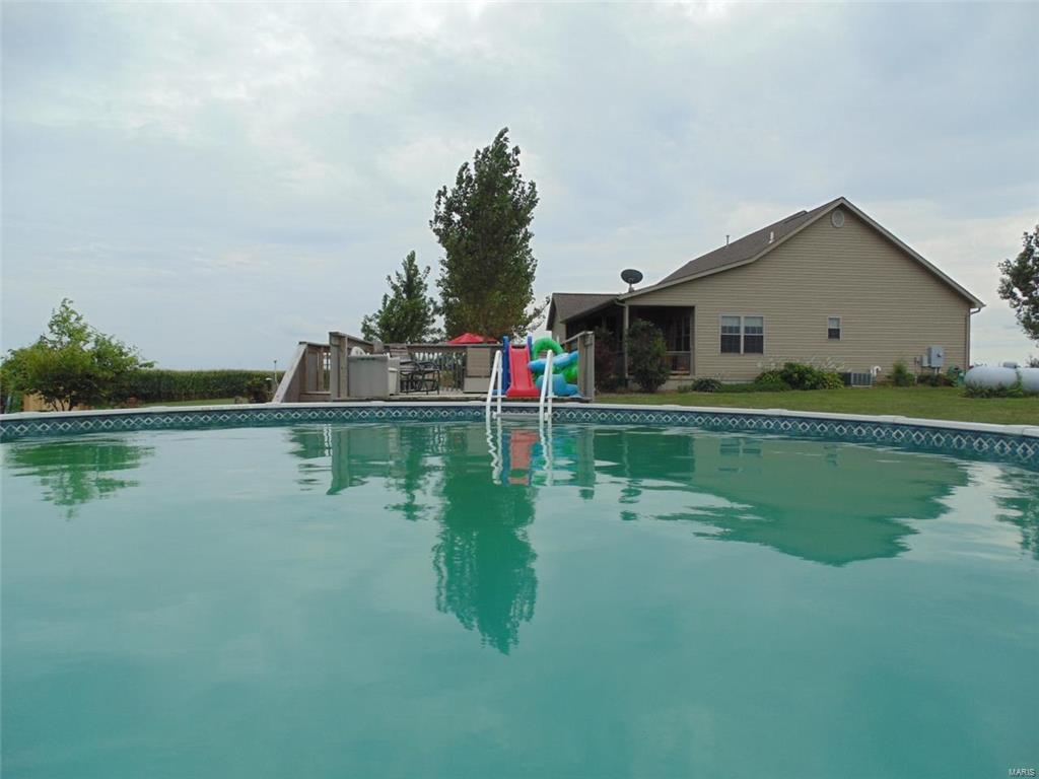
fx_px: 660
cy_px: 390
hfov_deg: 76.4
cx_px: 520
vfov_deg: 61.1
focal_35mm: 22
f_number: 9.7
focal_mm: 4
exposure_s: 1/125
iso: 80
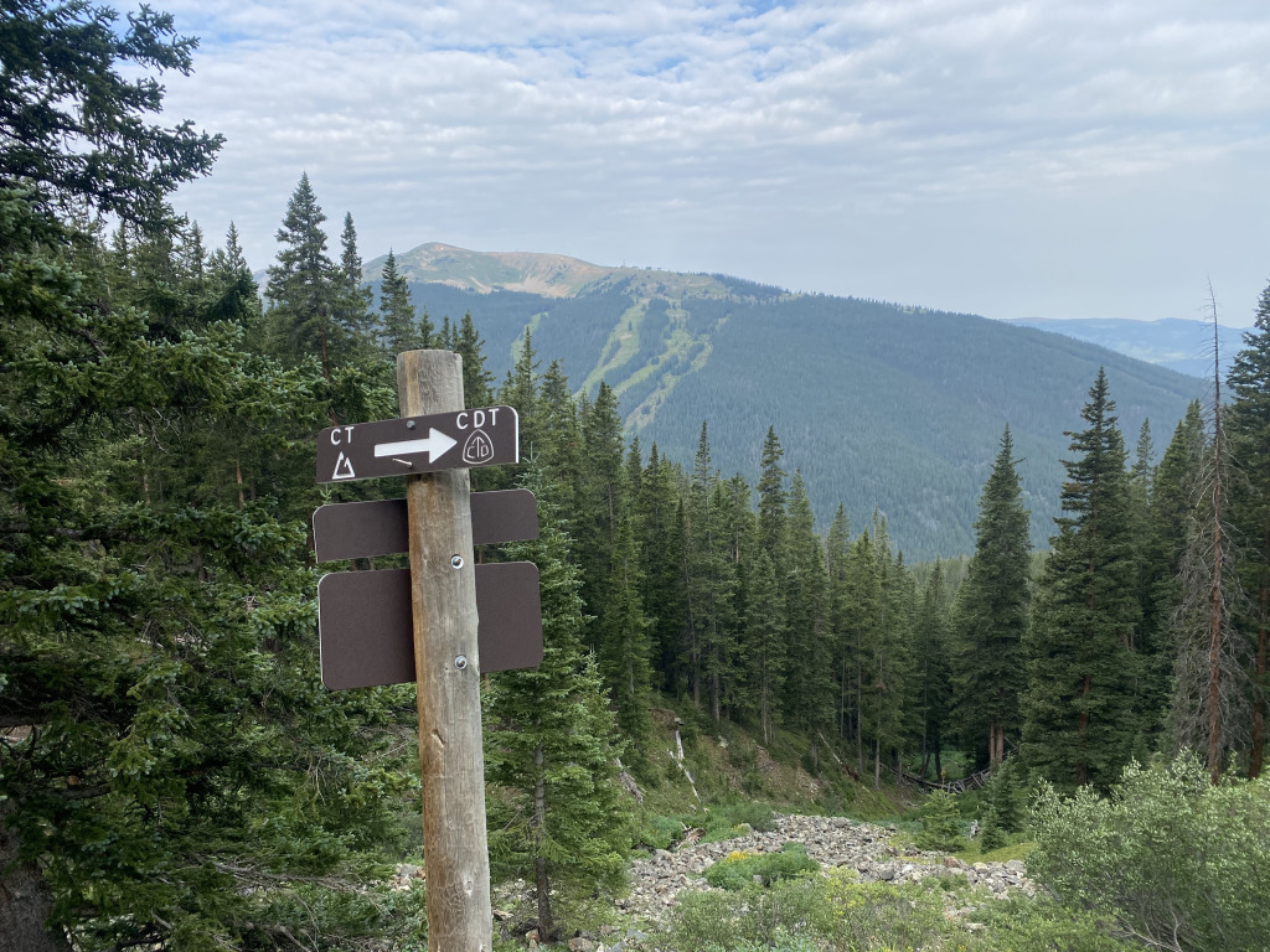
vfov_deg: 53.1
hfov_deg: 67.3
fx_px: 954
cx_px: 635
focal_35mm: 26
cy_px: 476
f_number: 1.8
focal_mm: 4.25
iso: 32
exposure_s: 1/919
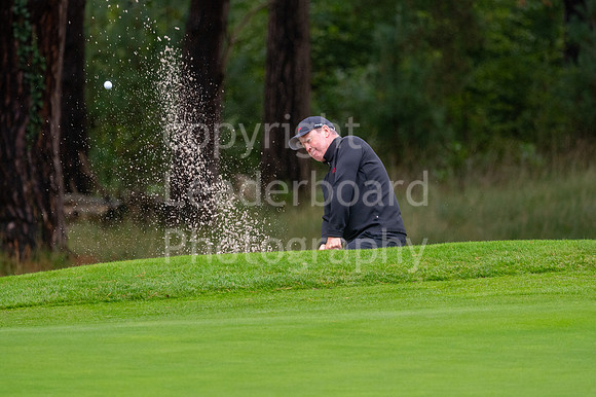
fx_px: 7445
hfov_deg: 4.6
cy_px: 198
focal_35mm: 450
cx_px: 298
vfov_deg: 3.1
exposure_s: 1/800
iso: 800
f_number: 4
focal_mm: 300
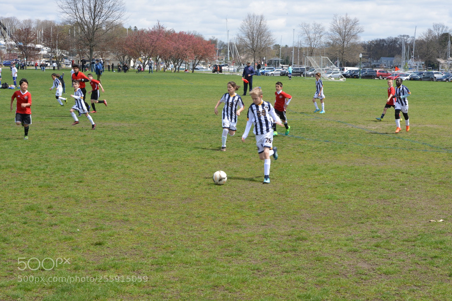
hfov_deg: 28.8
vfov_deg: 19.5
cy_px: 150
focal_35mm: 70
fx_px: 879
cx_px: 226
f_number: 22
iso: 720
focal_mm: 70
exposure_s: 1/125
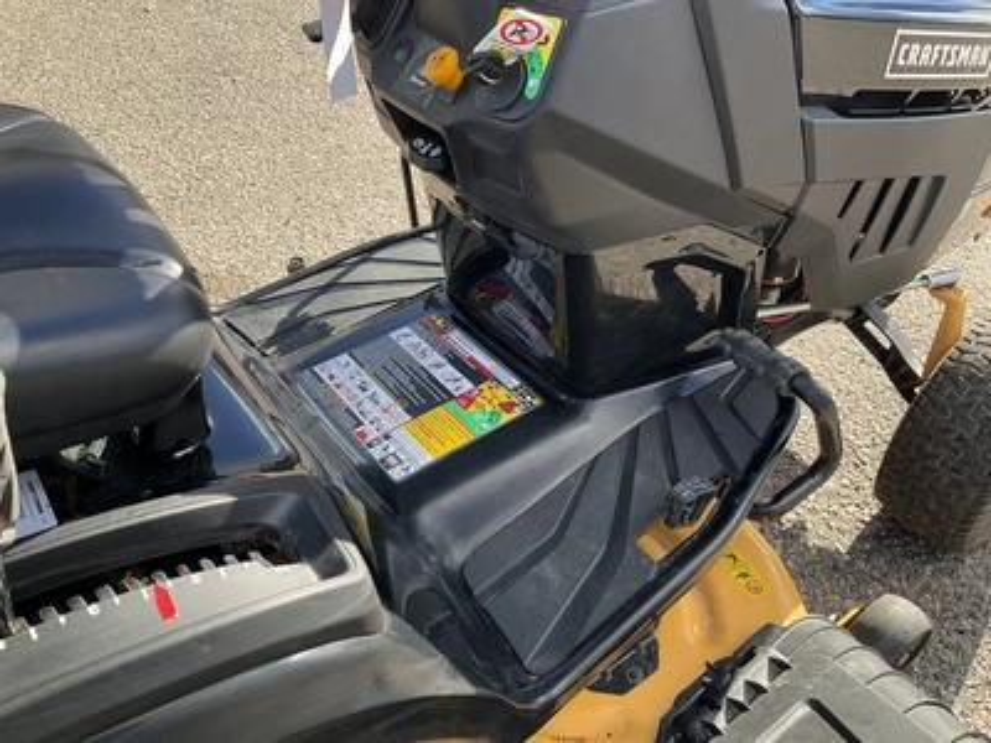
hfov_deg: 61.7
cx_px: 496
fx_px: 830
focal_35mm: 29
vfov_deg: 48.2
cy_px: 372
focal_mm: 3
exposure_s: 1/412
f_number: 1.8
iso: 25
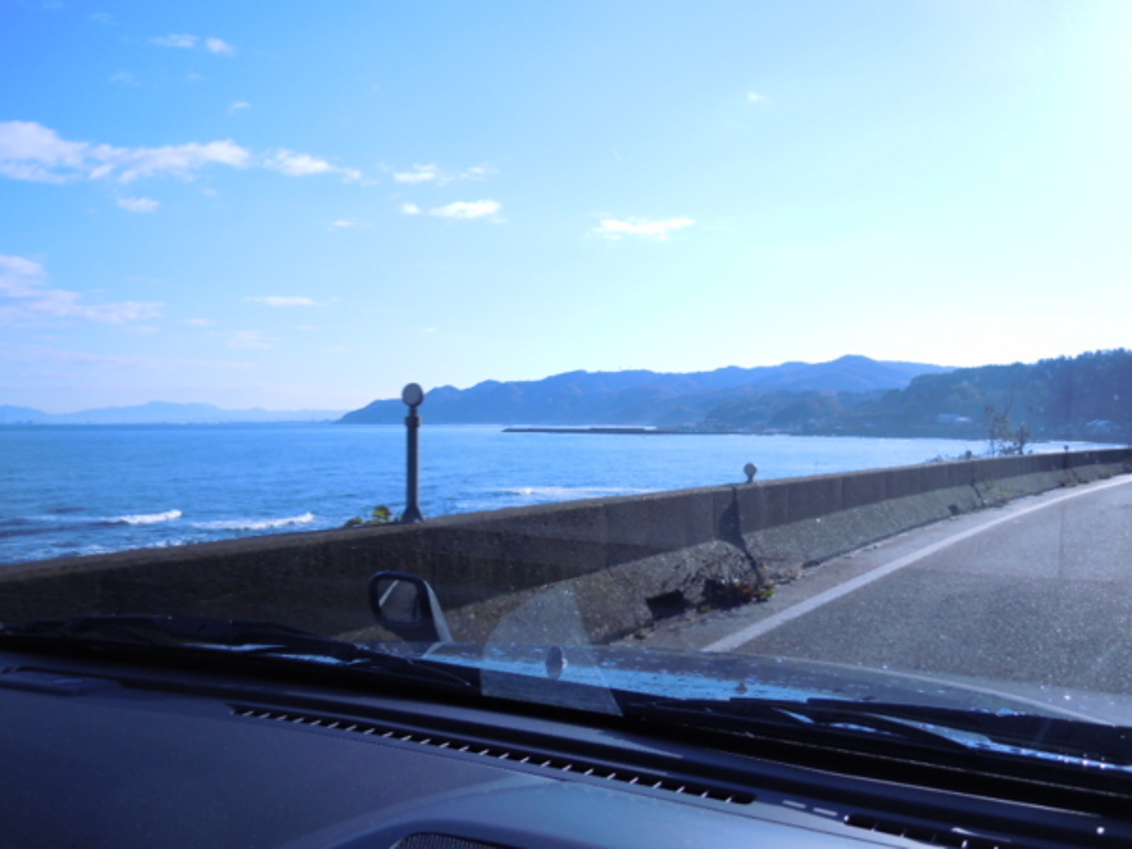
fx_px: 981
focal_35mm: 30
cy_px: 424
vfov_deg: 46.8
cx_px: 566
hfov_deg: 60.0
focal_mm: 5.4
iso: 100
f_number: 3.5
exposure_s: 1/640
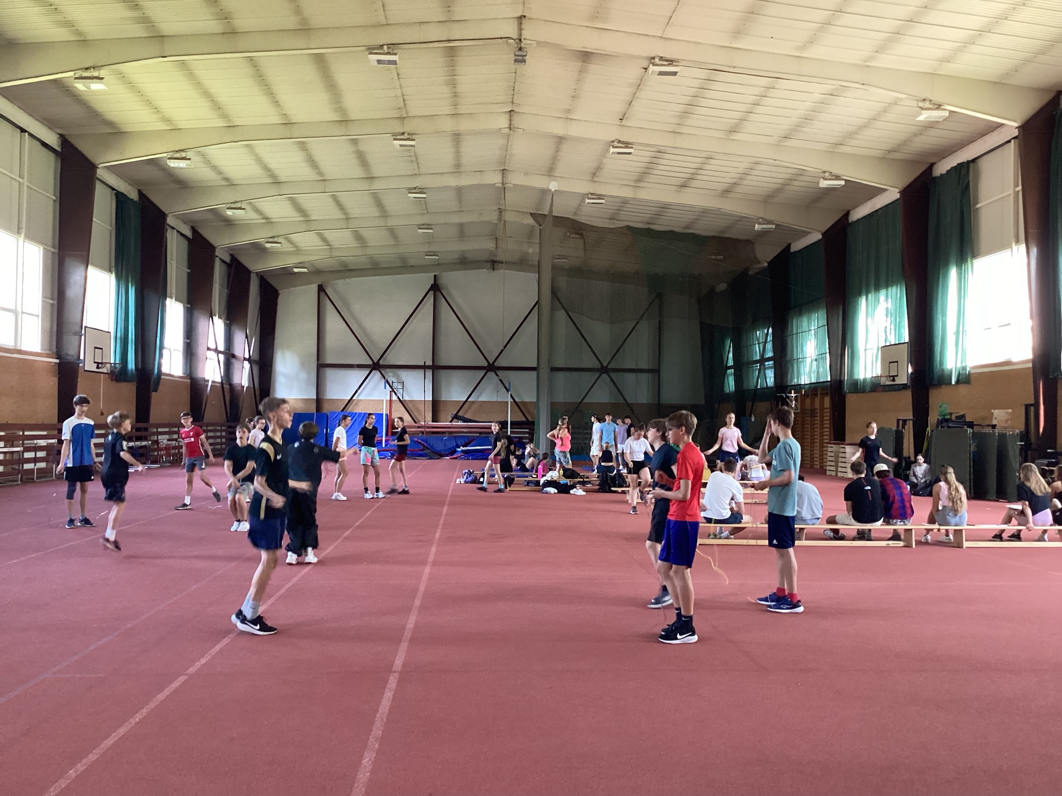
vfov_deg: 45.4
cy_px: 398
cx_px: 531
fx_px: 951
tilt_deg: +1.8
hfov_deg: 58.4
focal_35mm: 31
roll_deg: -1.1
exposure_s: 1/40
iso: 320
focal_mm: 3.3
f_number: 2.4
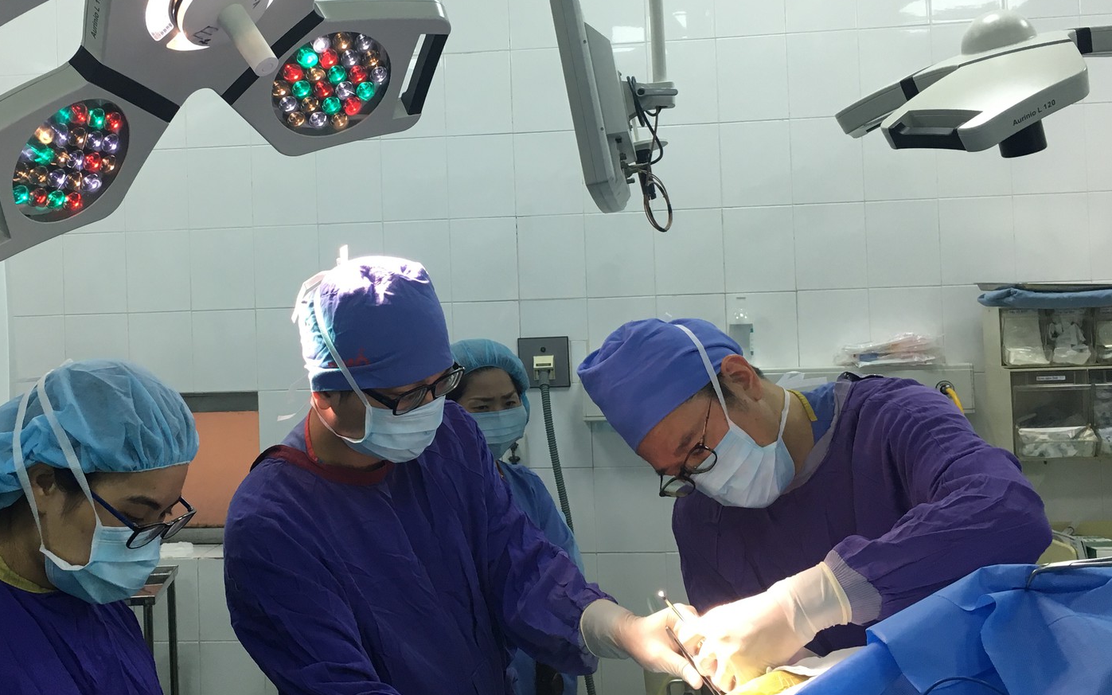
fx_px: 1333
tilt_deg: +2.3
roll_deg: +1.4
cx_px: 423
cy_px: 280
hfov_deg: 44.9
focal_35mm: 44
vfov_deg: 29.1
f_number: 2.2
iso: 32
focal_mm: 4.15
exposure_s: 1/33
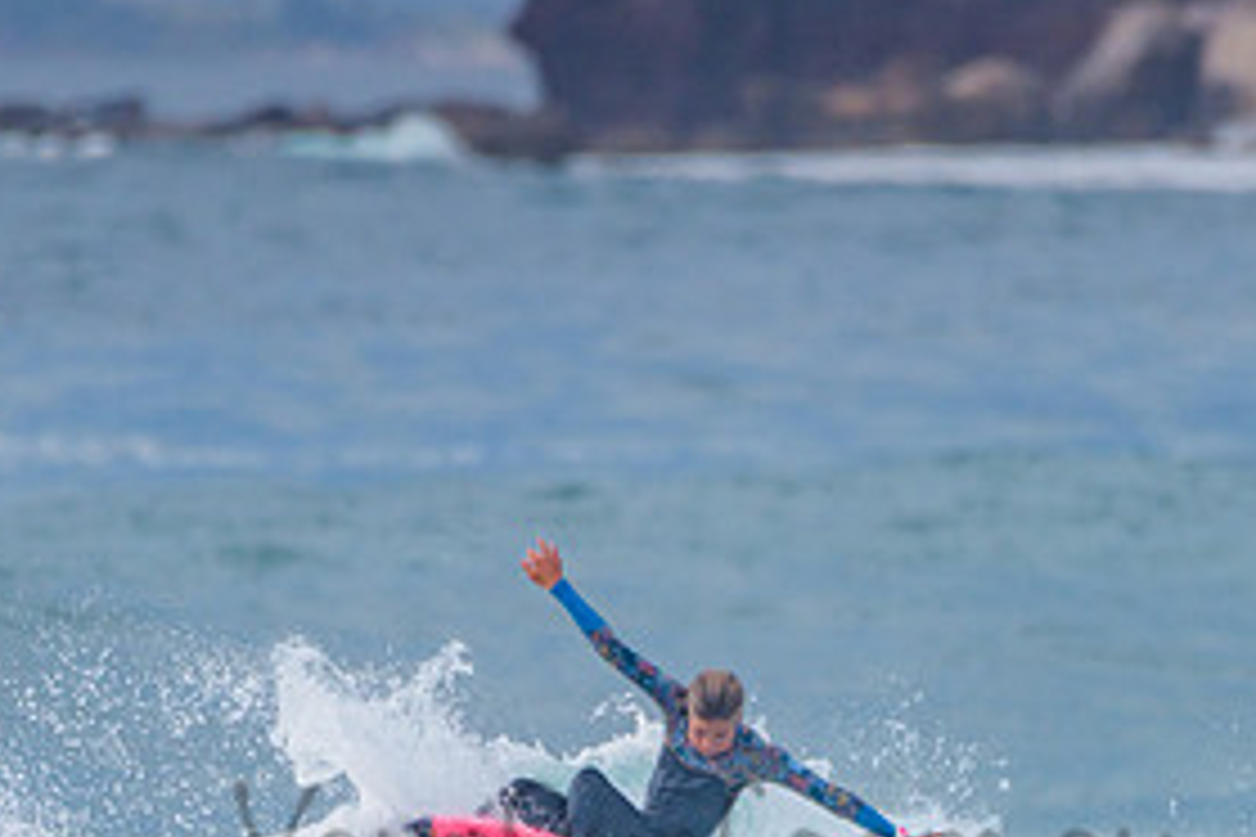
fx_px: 44480
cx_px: 700
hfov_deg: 1.6
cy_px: 861
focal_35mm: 1275
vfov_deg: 1.1
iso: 200
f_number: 5.6
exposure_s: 1/2000
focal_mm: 500
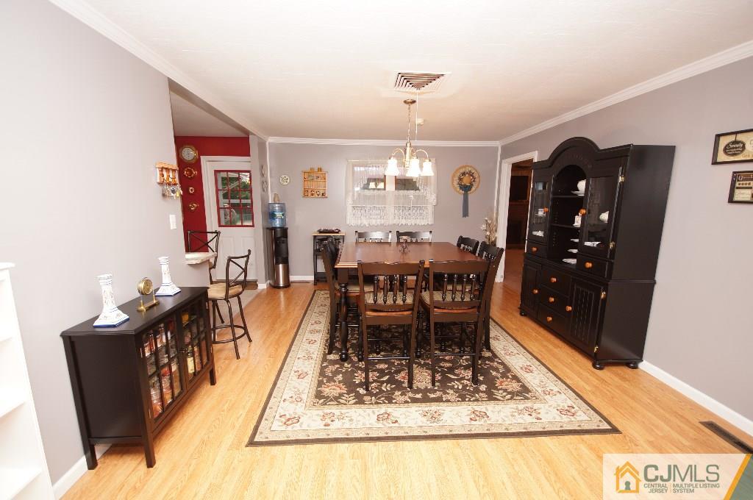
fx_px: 313
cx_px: 376
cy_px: 250
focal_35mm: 15
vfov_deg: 77.2
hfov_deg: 100.5
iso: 320
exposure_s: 1/60
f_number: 4
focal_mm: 10
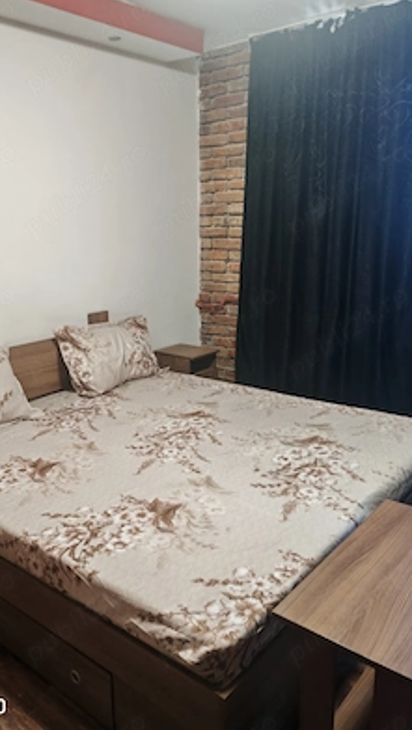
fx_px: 582
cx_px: 151
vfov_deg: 64.3
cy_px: 363
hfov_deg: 38.7
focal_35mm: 30
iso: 400
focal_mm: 5.52
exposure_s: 1/33
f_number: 1.95
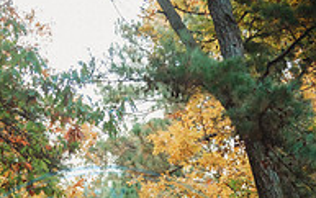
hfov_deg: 12.6
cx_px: 93
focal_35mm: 166
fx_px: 1431
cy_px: 358
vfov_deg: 7.7
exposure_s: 1/320
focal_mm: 70
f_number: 2.8
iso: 400
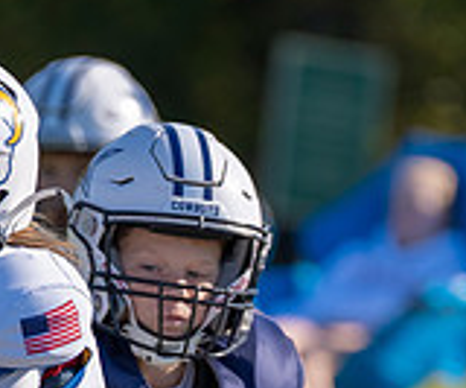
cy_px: 522
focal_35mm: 1096
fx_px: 15349
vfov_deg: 1.4
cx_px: 79
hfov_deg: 1.7
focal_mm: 200
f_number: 2.8
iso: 100
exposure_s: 1/1600
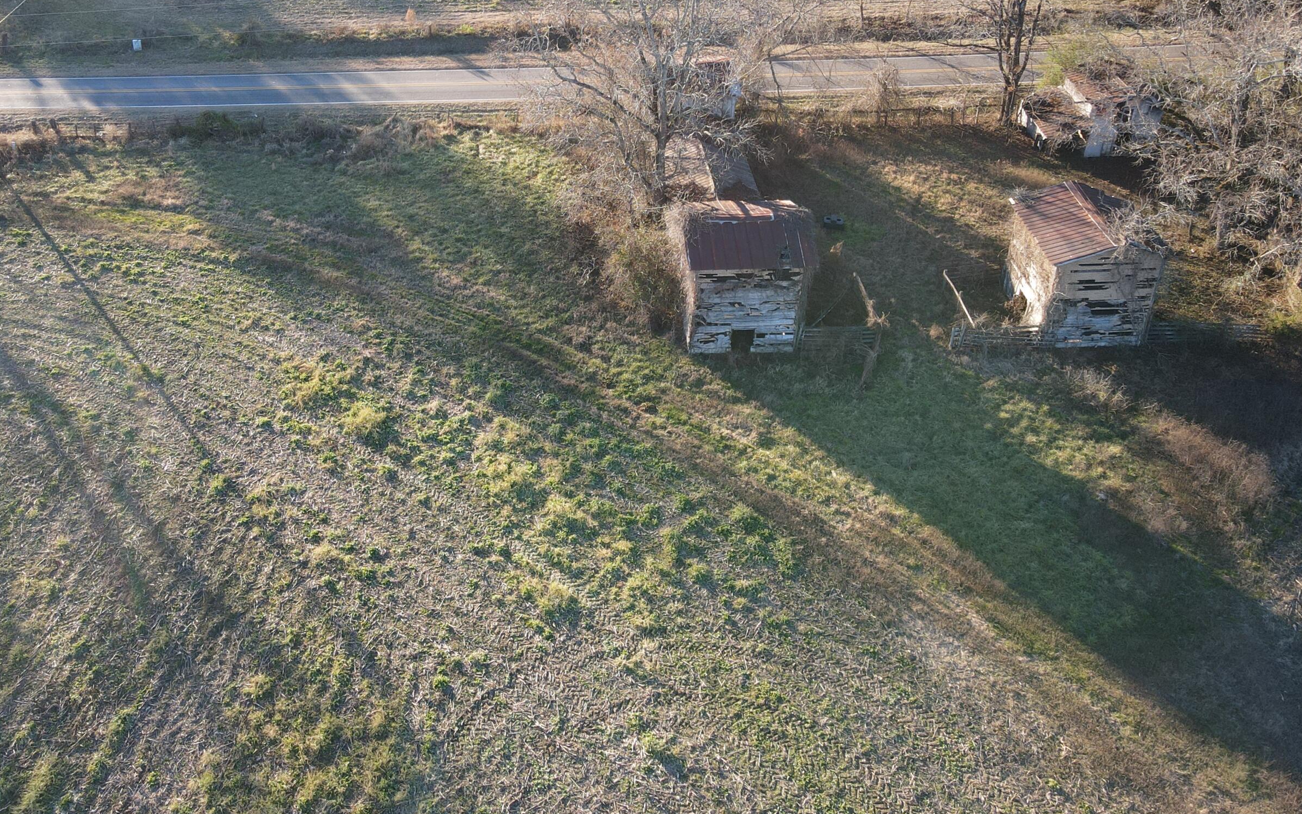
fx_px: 1136
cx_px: 573
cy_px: 234
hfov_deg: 59.5
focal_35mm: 32
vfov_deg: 38.7
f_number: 2.8
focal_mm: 4.5
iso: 100
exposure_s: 1/90
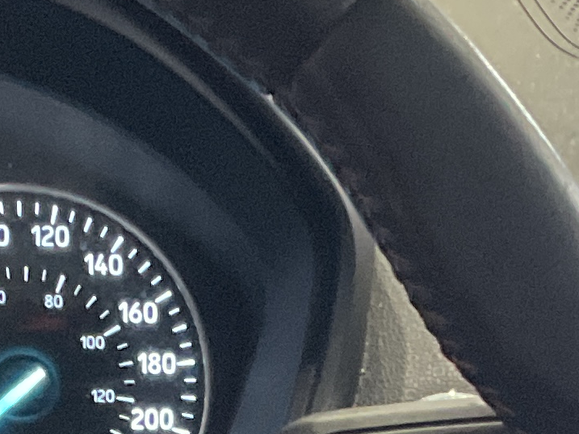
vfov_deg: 8.8
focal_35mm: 163
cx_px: 250
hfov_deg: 12.1
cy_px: 743
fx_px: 2727
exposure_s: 1/39
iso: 320
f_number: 1.8
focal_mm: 3
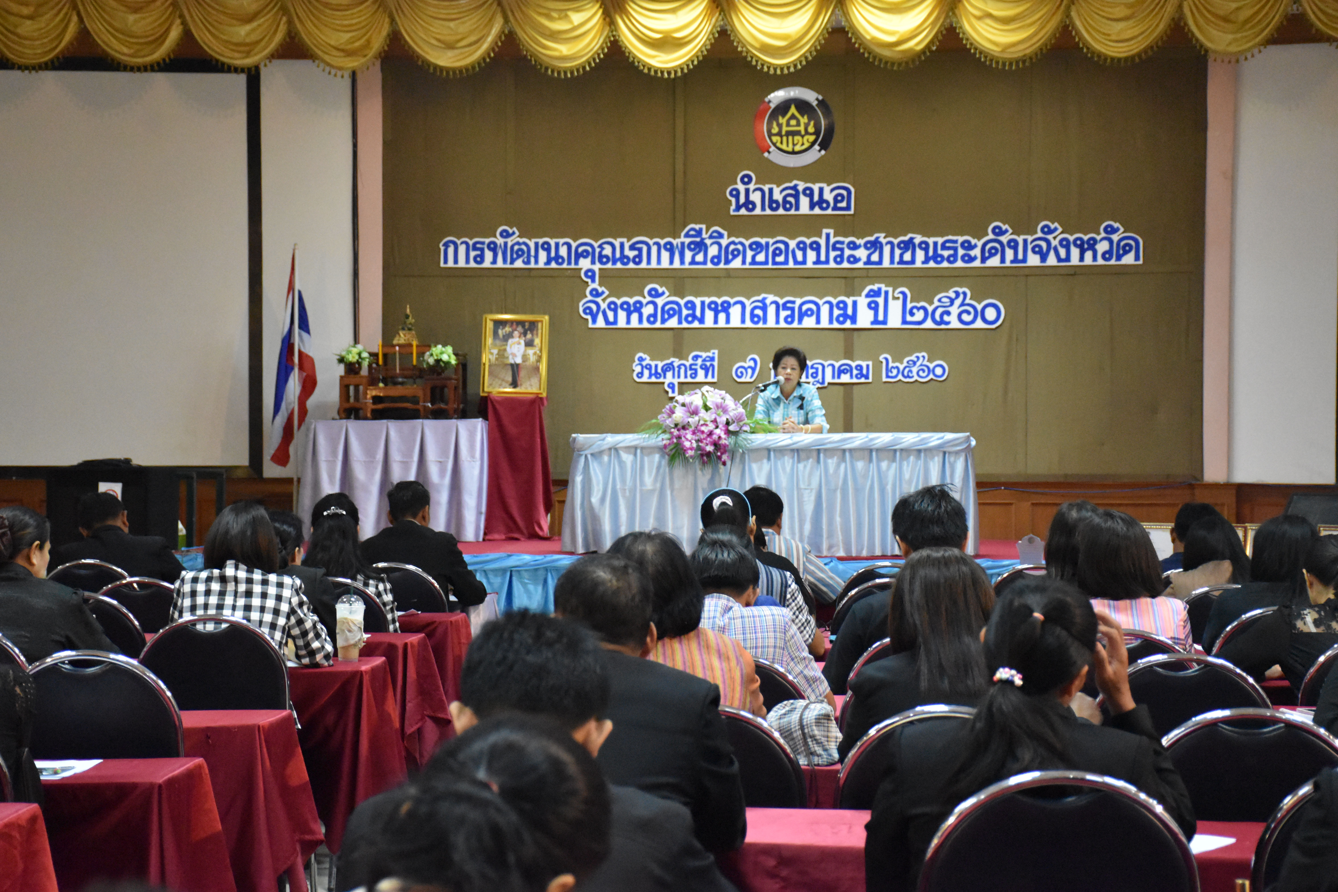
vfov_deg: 18.9
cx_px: 669
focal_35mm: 72
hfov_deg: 28.1
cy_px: 446
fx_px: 2676
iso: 6400
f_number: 4.5
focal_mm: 48
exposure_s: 1/60
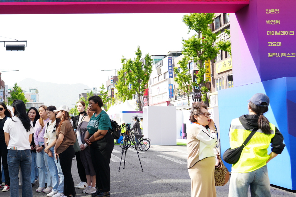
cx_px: 49
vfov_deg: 29.9
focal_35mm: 45
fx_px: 370
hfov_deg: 41.3
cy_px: 99
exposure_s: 1/320
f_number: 4.5
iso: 200
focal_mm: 24
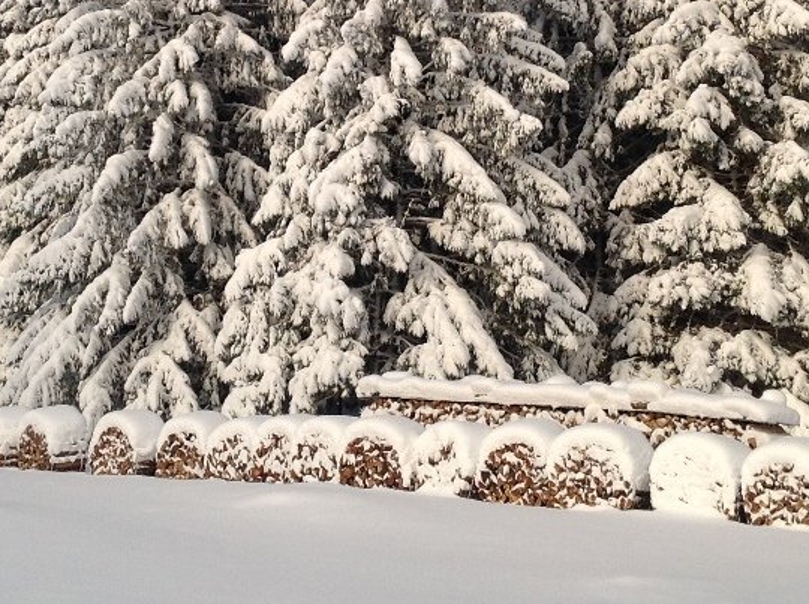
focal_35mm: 84
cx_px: 360
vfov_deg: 17.3
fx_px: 1960
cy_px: 58
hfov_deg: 23.3
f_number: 2.4
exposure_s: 1/1008
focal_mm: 4.28
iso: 50
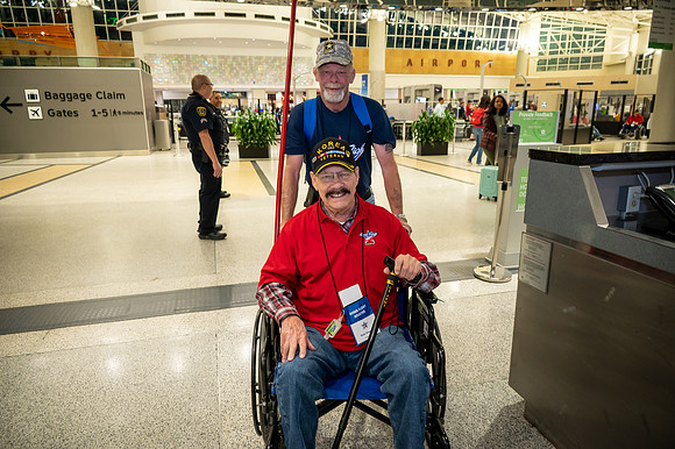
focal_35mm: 24
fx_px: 450
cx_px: 338
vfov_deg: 53.1
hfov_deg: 73.8
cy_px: 224
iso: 2000
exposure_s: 1/100
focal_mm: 24
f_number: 5
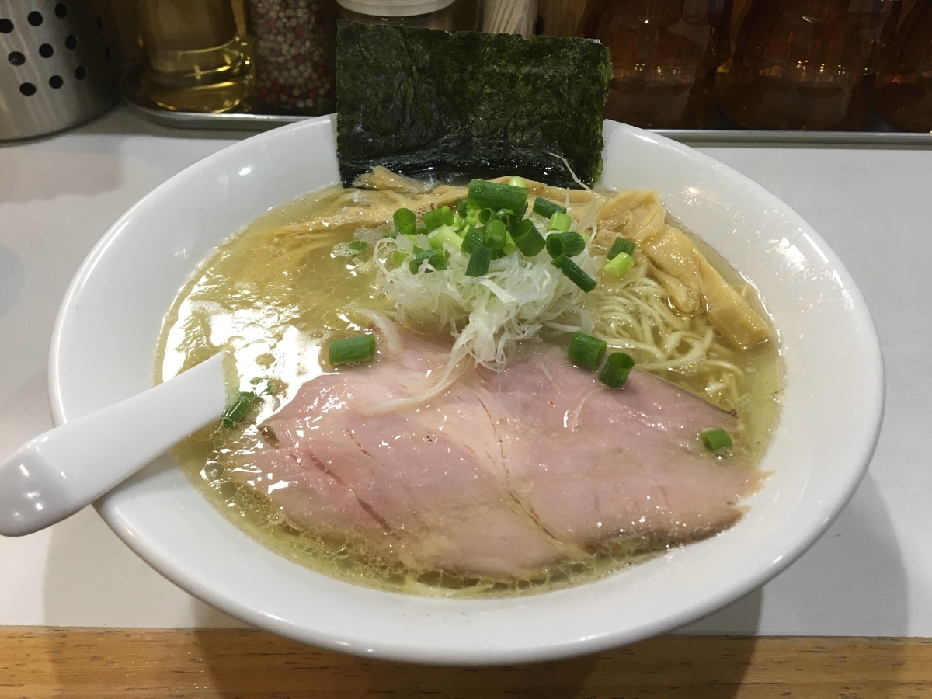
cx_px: 466
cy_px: 350
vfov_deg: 48.2
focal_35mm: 29
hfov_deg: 61.7
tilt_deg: -41.5
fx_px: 781
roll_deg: +0.0
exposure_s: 1/33
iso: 100
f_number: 2.2
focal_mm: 4.15
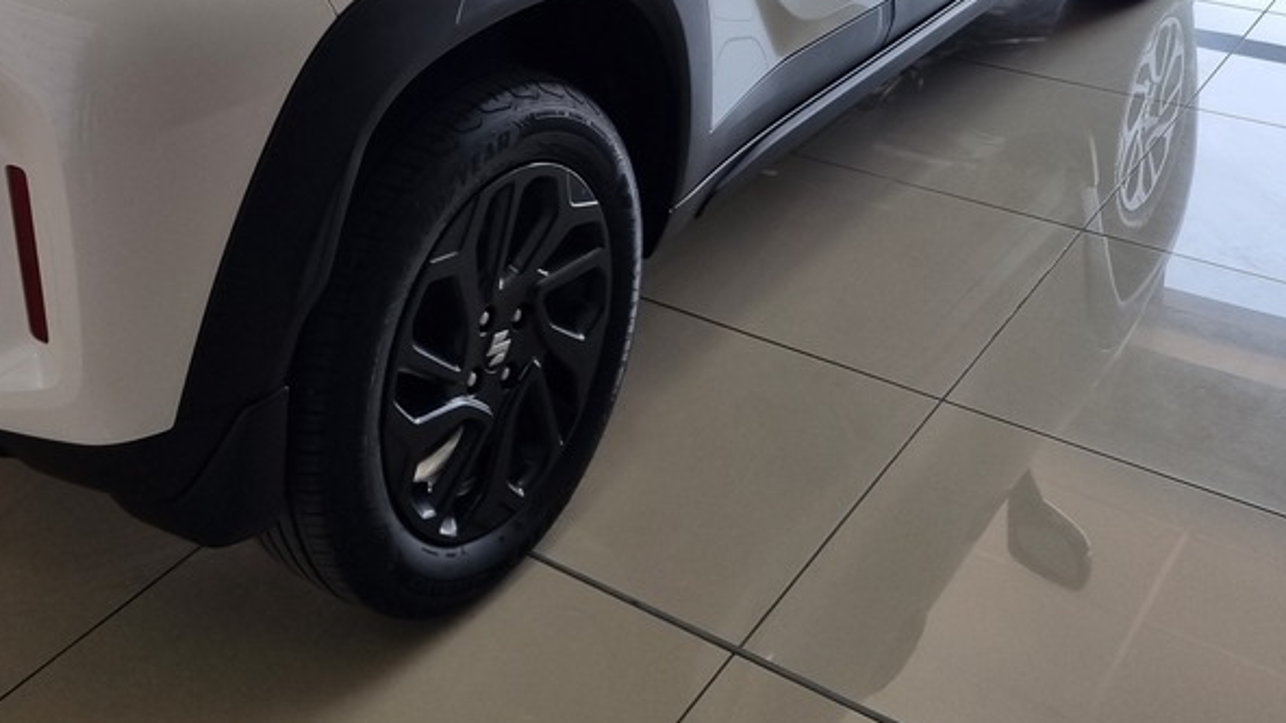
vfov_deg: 23.1
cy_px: -46
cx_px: 315
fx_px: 1671
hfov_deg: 40.8
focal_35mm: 49
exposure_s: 1/172
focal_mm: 5.4
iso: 50
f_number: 1.8
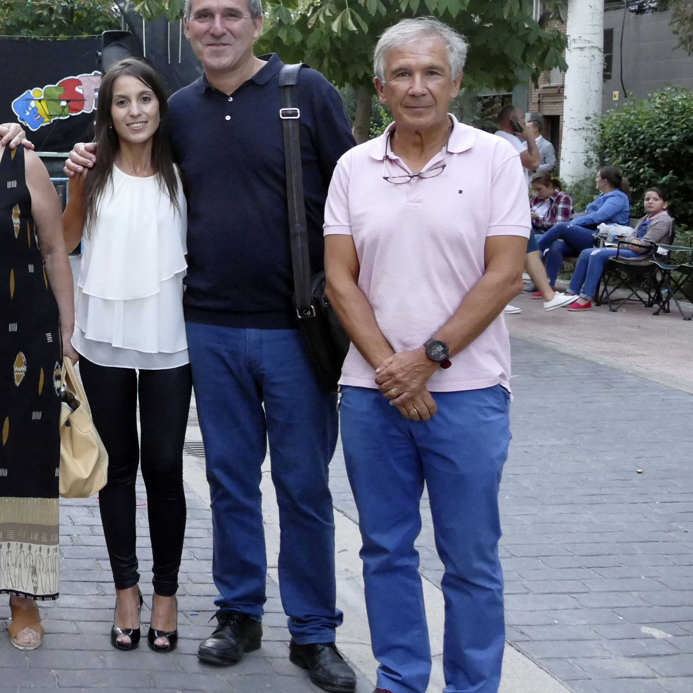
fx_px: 1382
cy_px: 219
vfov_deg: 27.9
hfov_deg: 26.2
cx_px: -54
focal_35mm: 61
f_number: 3
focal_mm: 11.86
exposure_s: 1/60
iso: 1600
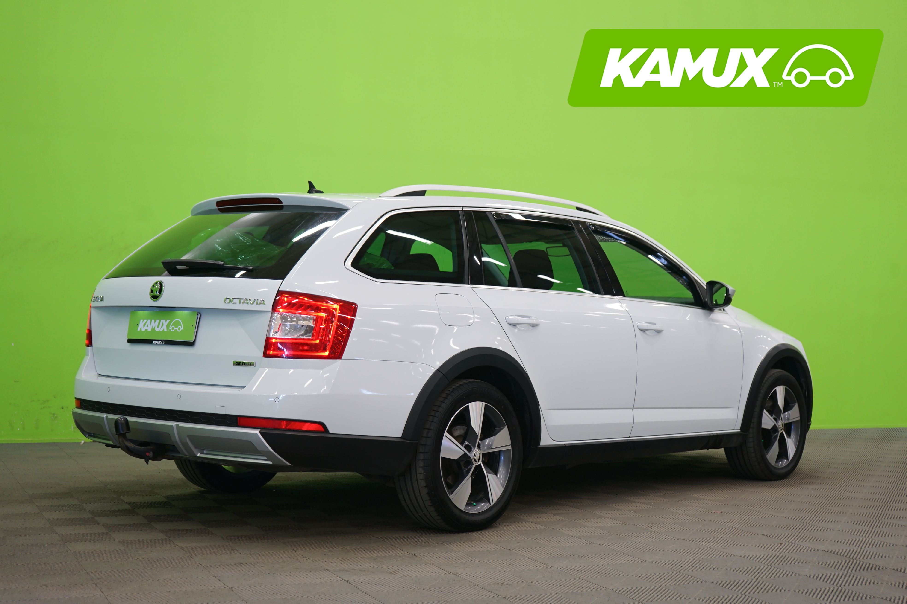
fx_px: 1285
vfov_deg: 26.5
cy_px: 302
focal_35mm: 51
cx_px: 454
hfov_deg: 38.9
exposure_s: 1/10
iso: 400
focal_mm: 51
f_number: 4.5
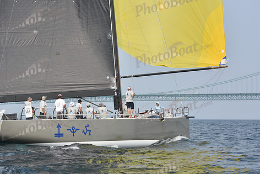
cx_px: 107
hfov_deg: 23.6
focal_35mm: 86
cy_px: 90
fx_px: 621
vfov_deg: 15.9
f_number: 6.3
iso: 250
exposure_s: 1/1250
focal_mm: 70
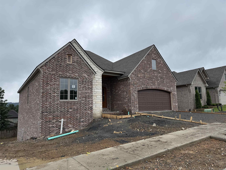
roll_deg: +1.6
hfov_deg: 71.6
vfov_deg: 56.8
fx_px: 157
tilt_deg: +8.0
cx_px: 113
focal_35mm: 24
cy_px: 85
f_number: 1.78
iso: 80
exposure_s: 1/3145
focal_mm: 6.76
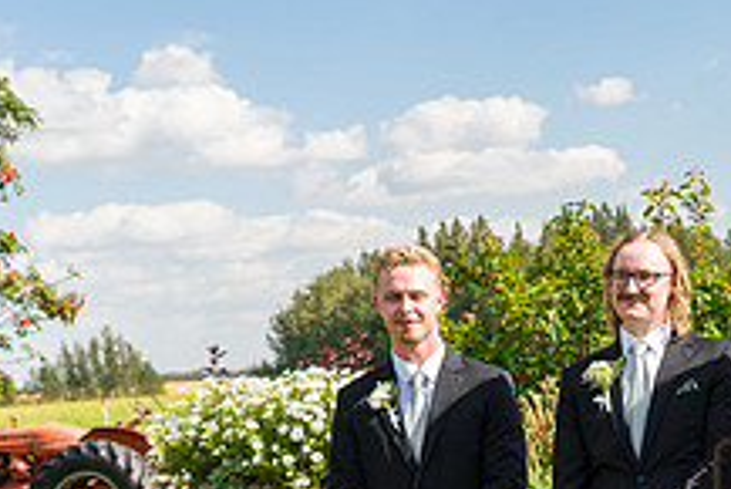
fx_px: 2012
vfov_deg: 13.7
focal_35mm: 99
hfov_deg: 19.5
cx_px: 859
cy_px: 481
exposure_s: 1/2000
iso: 400
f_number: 4
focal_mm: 37
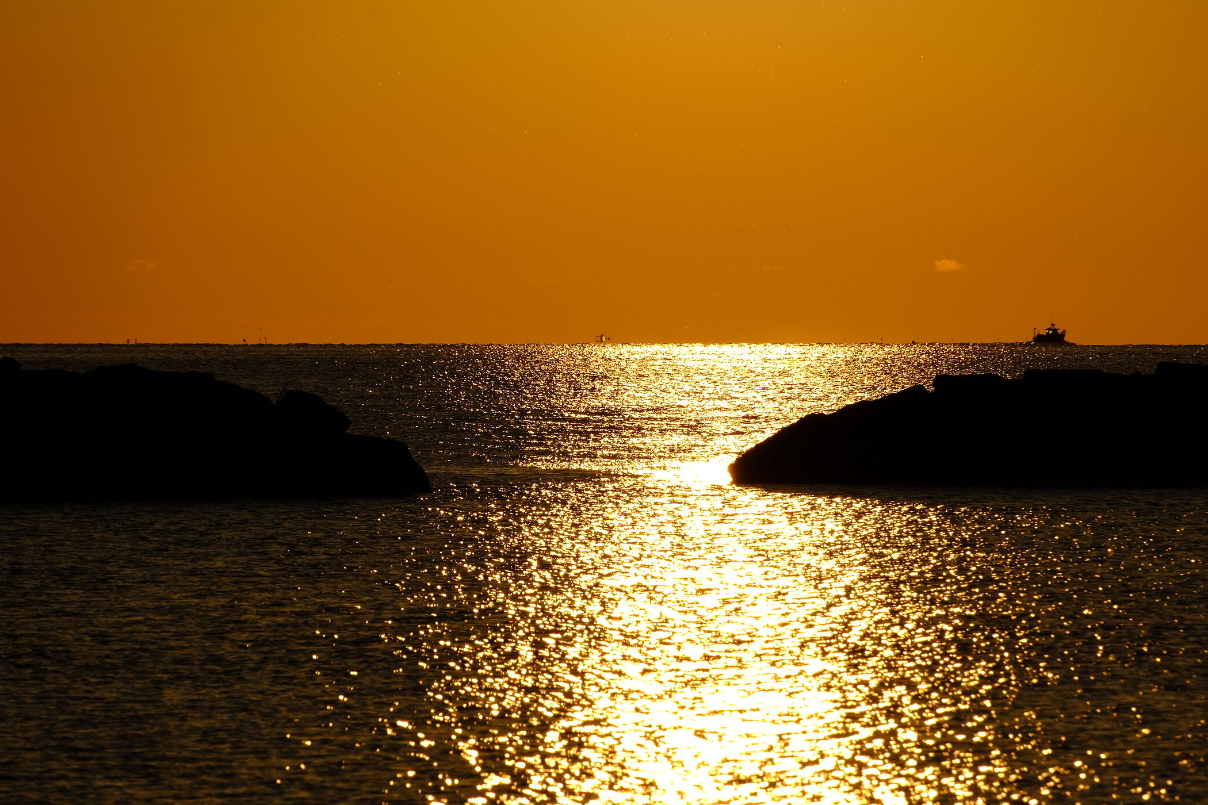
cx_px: 656
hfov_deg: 5.2
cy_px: 436
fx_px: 13421
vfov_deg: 3.4
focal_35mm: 400
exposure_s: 1/1250
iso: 125
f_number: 10
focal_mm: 233.4
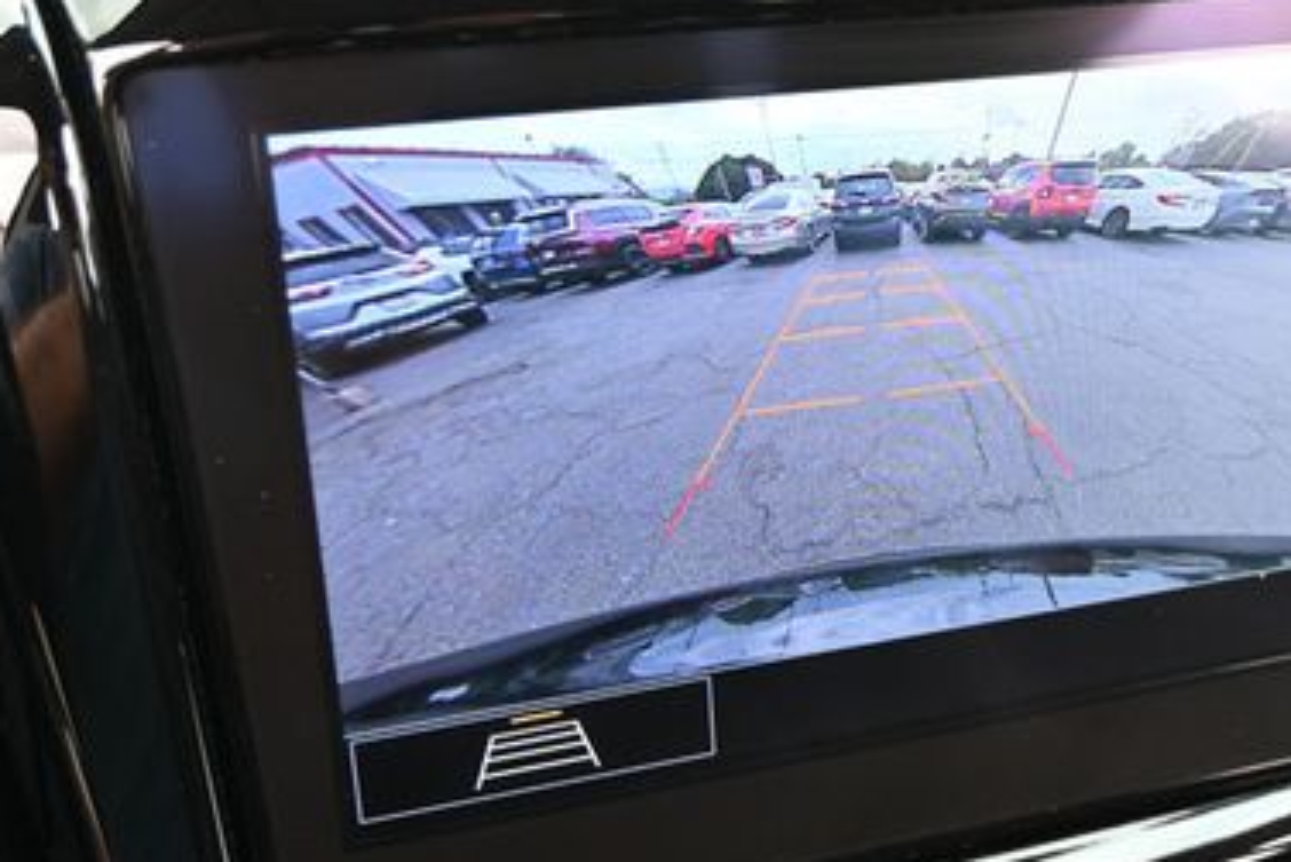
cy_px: 453
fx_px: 1830
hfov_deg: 38.6
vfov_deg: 26.5
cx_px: 810
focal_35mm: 51
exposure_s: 1/125
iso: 400
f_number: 3.8
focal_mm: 20
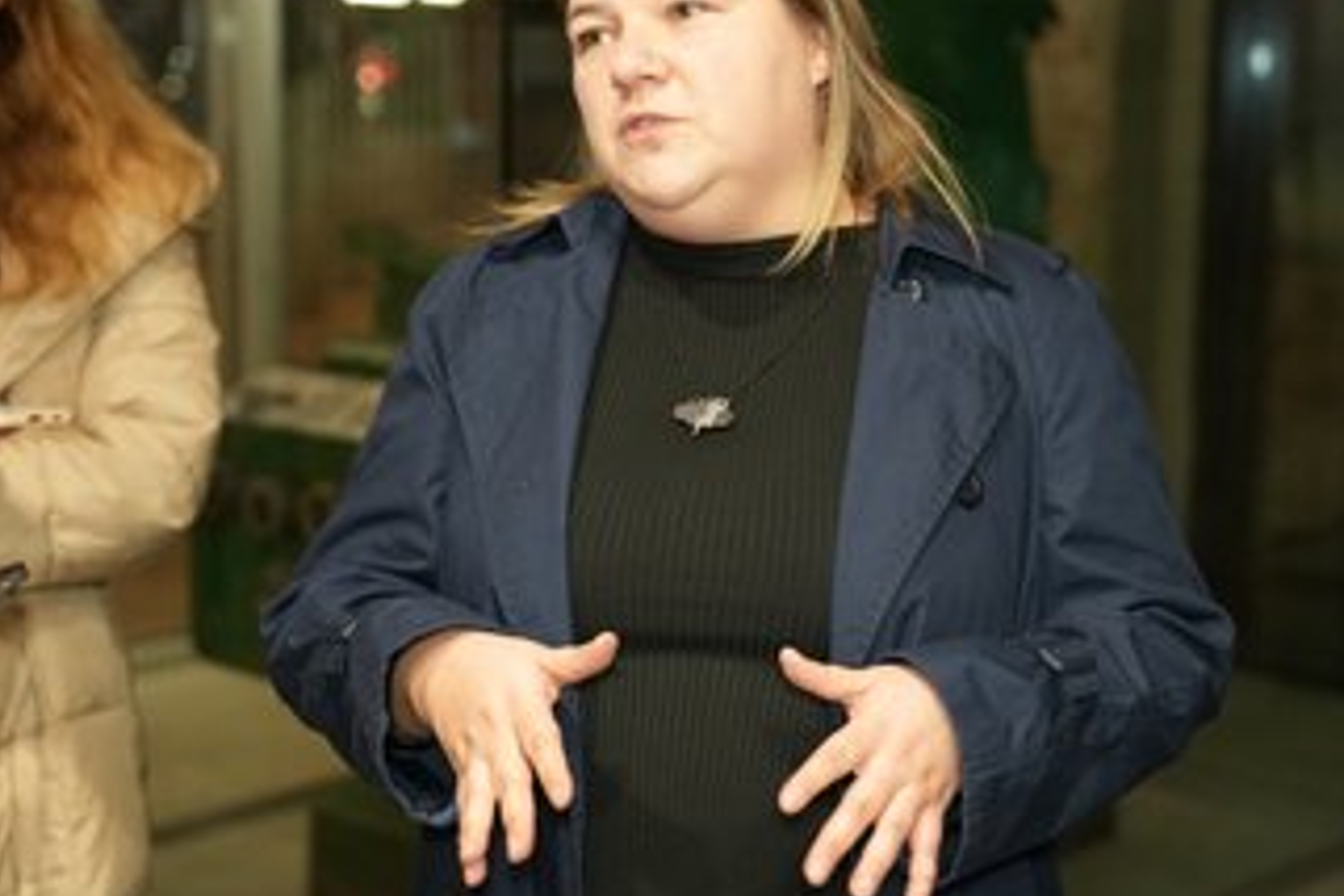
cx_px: 796
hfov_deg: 32.8
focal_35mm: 61
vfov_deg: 22.2
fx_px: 2277
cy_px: 371
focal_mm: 49
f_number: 2.8
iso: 5000
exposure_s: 1/160
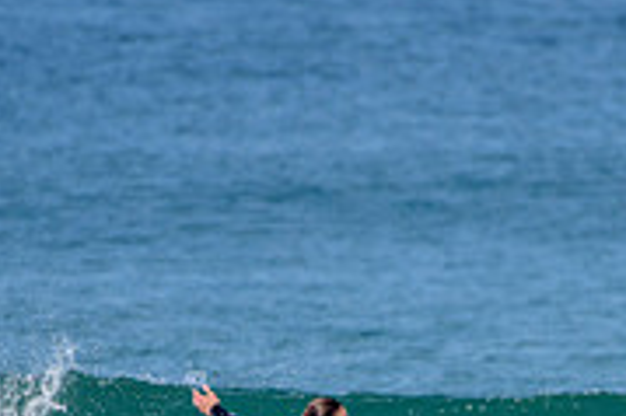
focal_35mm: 1620
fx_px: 28144
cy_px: 627
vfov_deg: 0.8
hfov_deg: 1.3
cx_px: 339
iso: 250
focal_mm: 500
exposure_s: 1/2500
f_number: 6.3
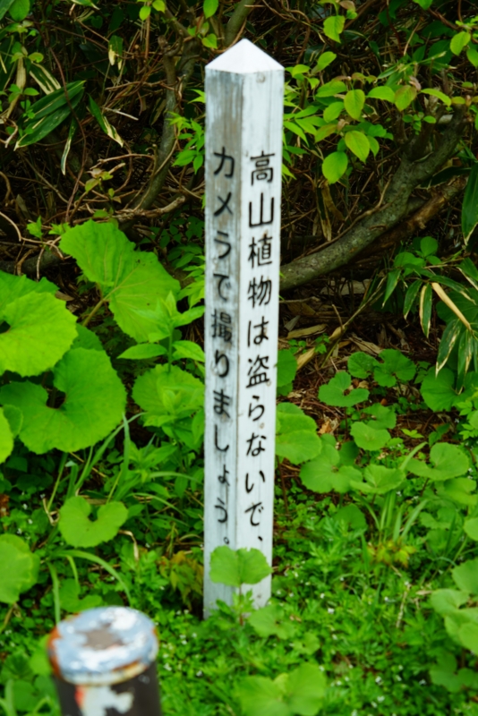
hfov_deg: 23.8
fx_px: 1134
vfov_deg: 35.0
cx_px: 239
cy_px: 358
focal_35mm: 57
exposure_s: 1/90
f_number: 5.6
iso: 100
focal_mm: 57
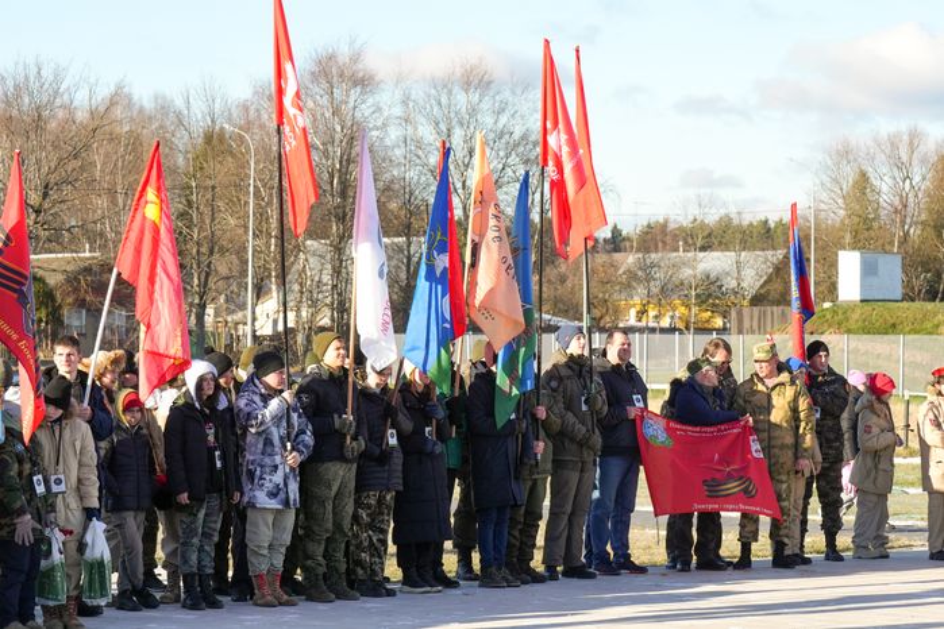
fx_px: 2753
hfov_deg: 19.5
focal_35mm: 105
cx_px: 472
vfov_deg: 13.0
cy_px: 314
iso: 500
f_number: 5.6
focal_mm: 70
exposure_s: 1/1250
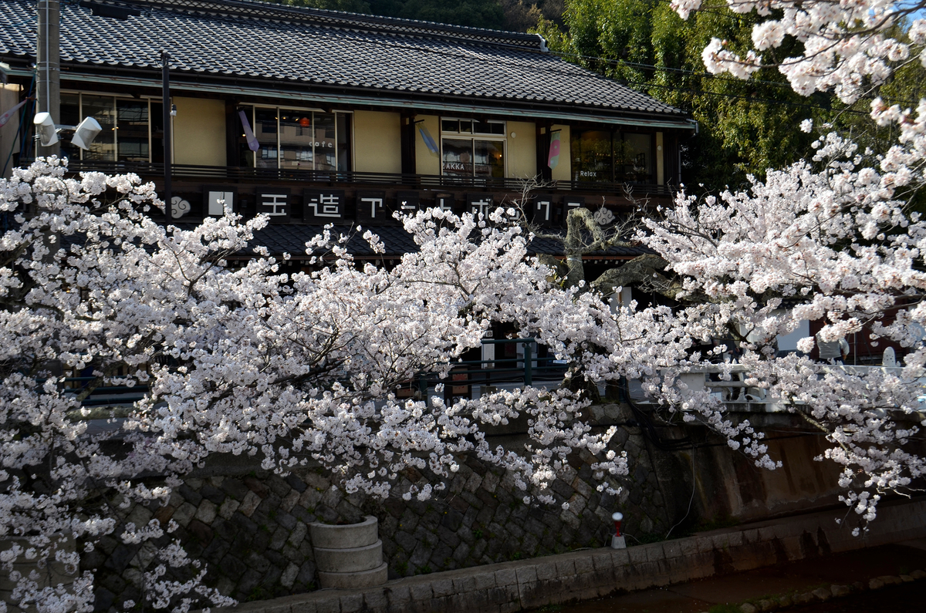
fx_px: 1232
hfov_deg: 41.2
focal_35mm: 48
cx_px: 463
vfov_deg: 28.0
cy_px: 306
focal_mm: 32
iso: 100
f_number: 8
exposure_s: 1/160
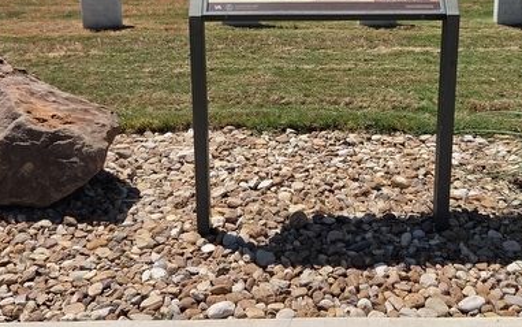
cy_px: 63
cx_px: 302
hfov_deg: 39.5
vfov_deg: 24.9
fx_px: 726
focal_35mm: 51
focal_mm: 5.4
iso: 80
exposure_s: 1/6032
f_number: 1.8
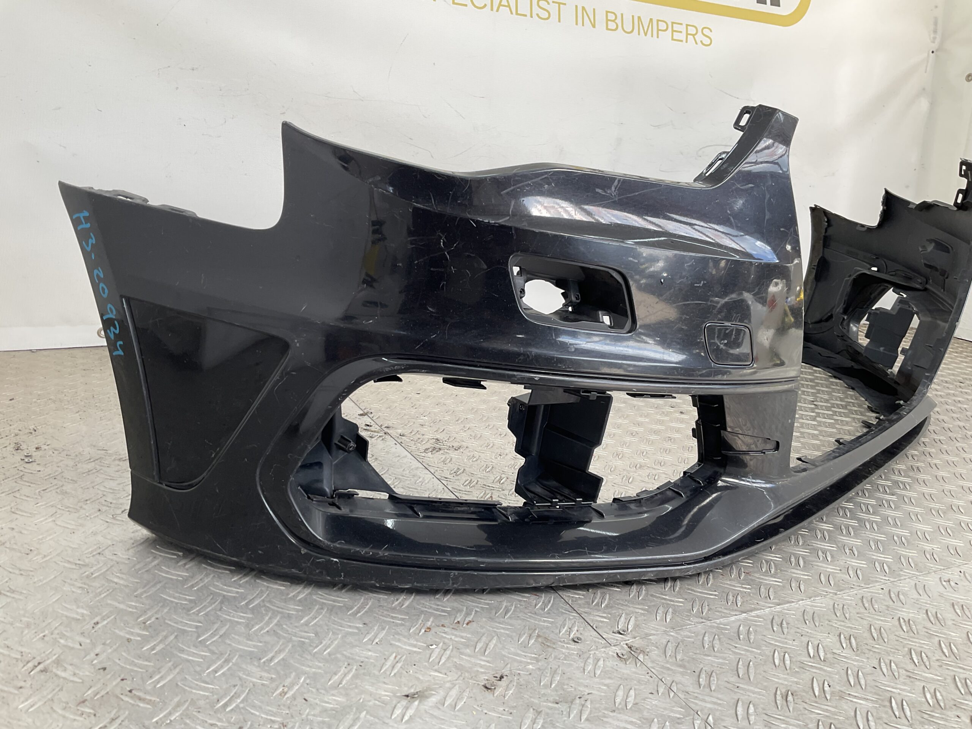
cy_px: 364
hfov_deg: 61.7
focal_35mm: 29
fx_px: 814
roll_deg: -7.3
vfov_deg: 48.2
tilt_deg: -15.3
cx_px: 486
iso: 16
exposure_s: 1/144
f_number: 1.8
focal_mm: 3
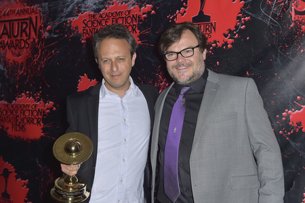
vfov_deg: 27.0
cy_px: 102
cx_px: 152
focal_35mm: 50
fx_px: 424
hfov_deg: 39.6
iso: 250
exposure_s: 1/250
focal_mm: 50
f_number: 6.3
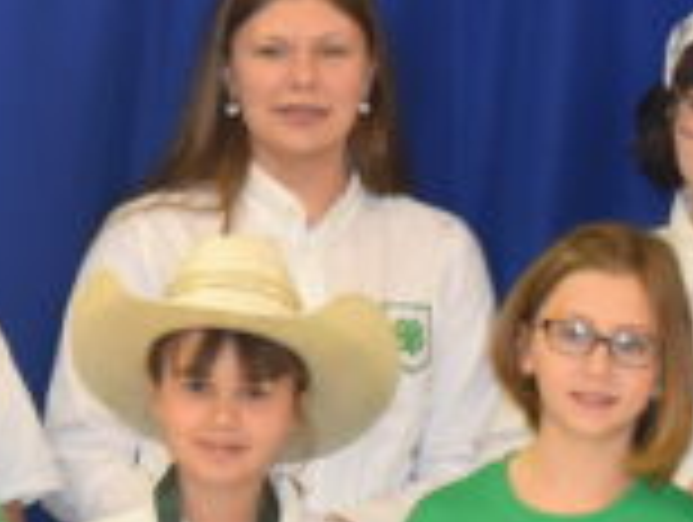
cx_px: -144
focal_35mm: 258
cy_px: 272
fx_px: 5177
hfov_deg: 7.6
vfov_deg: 5.8
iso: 800
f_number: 4
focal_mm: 27
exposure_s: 1/125
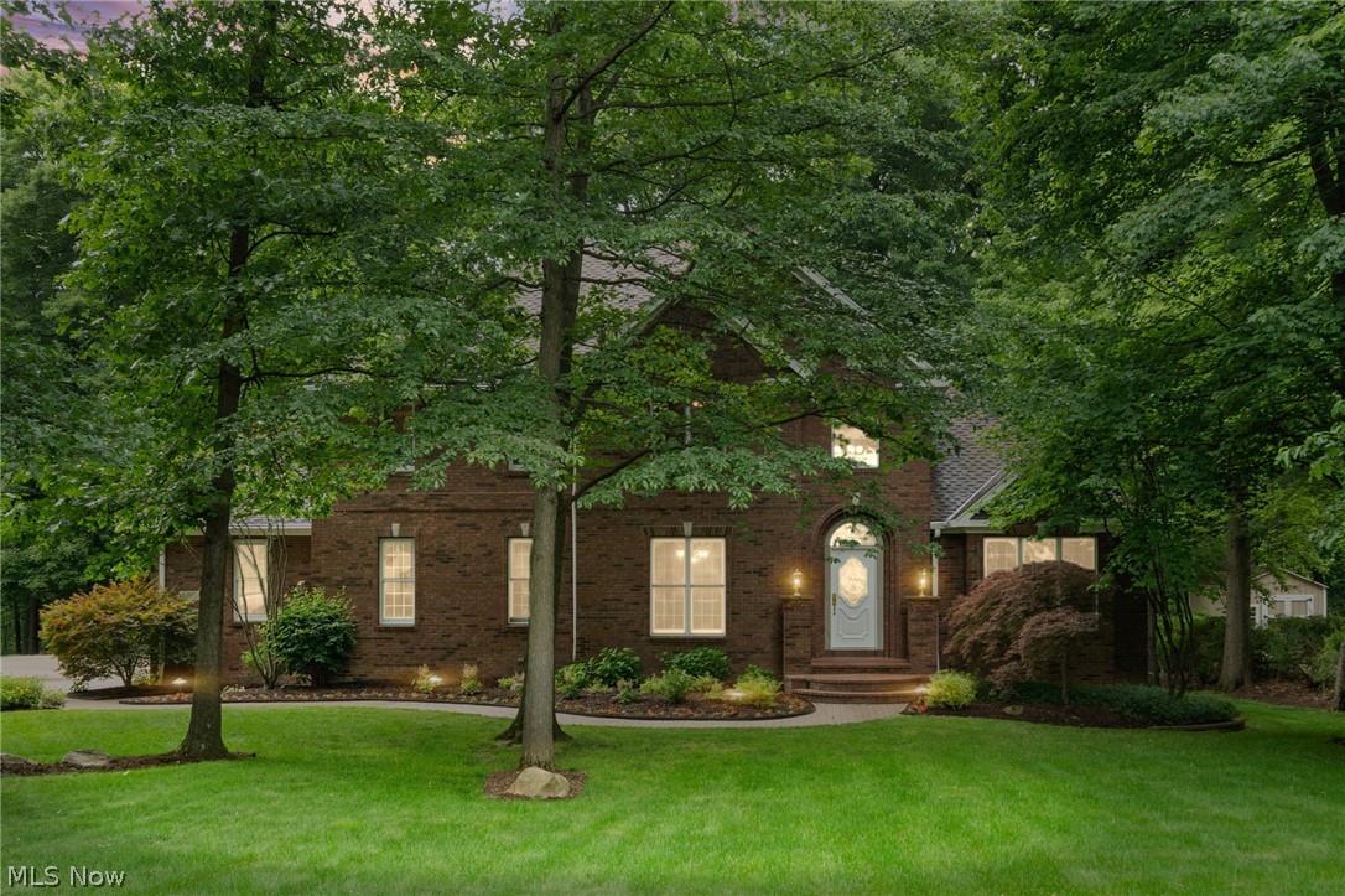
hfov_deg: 57.2
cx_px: 672
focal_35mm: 33
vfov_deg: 39.9
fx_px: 1232
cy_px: 448
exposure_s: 1/15
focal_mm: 22
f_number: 9
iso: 250
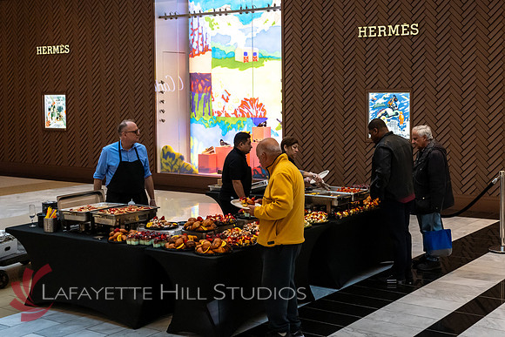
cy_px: 123
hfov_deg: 37.9
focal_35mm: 52
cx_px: 312
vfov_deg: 25.9
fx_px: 731
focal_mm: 40
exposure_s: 1/640
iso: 3200
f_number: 6.3
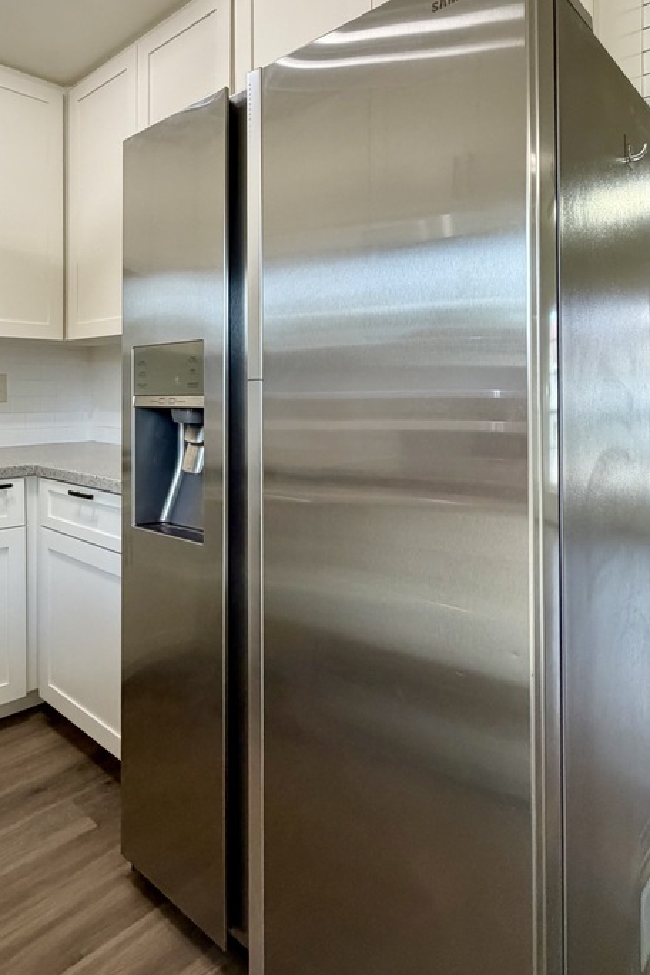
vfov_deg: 75.4
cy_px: 396
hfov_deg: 53.1
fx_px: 623
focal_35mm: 23
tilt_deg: +0.4
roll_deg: +0.2
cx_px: 178
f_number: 2.2
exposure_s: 1/60
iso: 500
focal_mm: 2.22
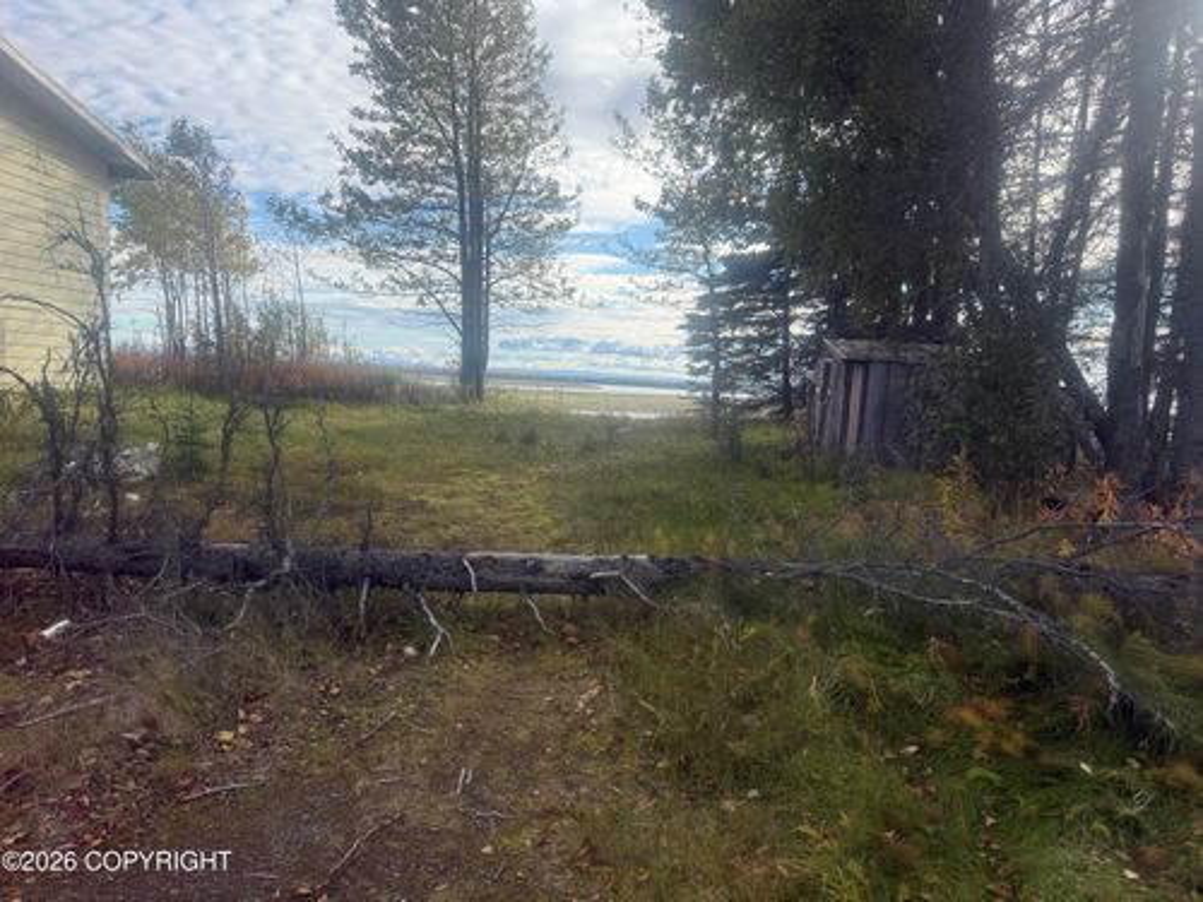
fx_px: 834
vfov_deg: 56.8
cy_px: 451
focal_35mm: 24
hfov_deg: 71.6
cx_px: 602
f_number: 1.78
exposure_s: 1/3145
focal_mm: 6.76
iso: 100
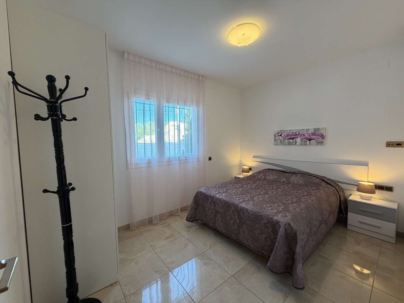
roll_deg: +0.6
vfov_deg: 85.7
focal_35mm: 14
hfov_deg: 102.1
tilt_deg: -3.6
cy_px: 152
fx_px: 163
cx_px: 202
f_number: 2.2
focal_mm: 2.22
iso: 125
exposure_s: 1/100
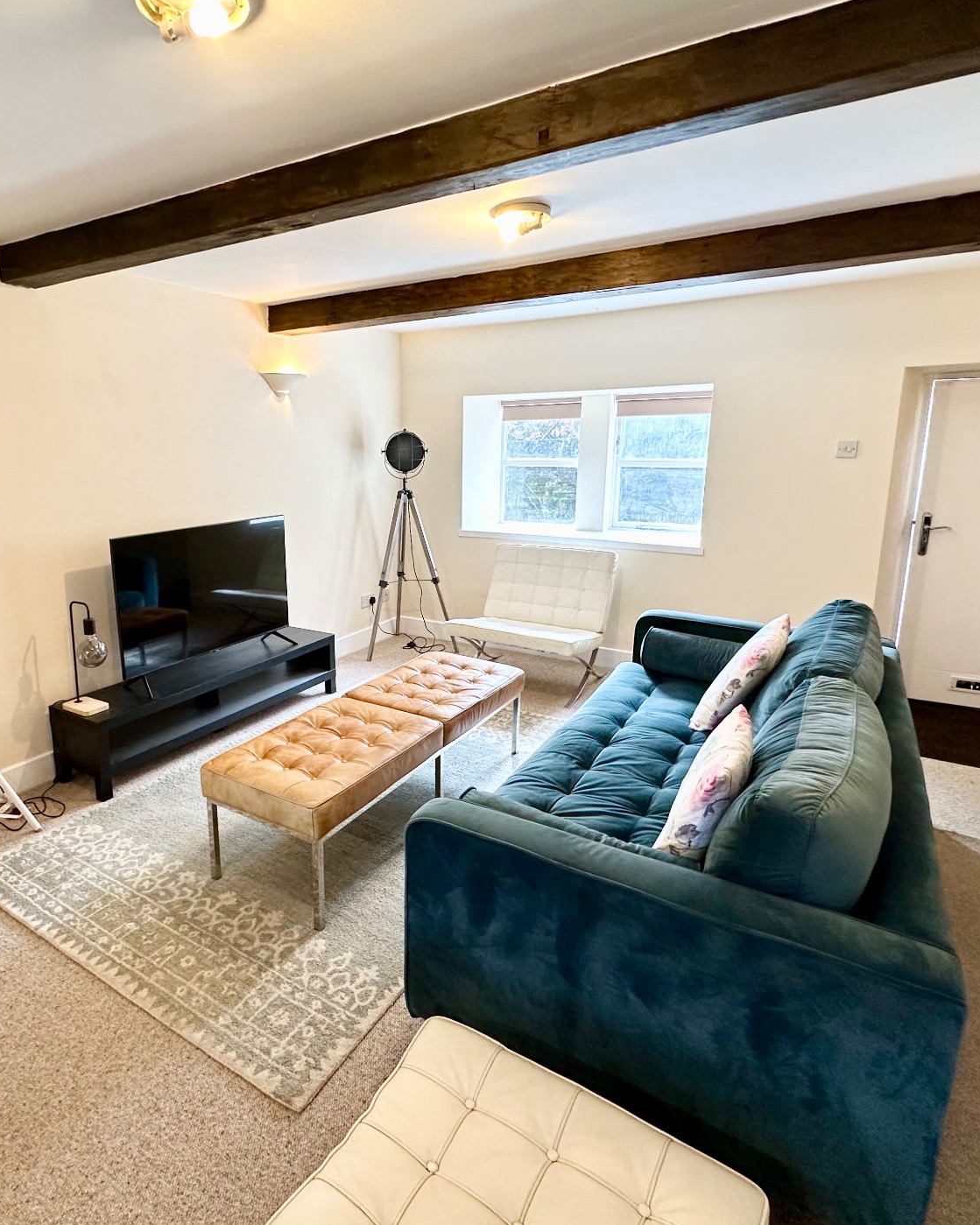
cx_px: 354
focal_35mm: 20
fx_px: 725
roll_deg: +1.0
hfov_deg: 66.8
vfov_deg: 80.3
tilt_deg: -11.4
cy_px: 586
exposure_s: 1/100
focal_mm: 2.22
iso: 160
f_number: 2.2
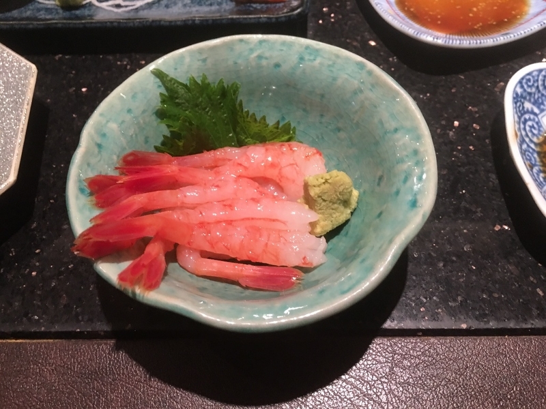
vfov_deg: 48.2
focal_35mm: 29
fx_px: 457
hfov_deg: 61.7
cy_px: 204
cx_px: 273
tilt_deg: -57.8
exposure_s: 1/15
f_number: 2.2
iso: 64
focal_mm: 4.15
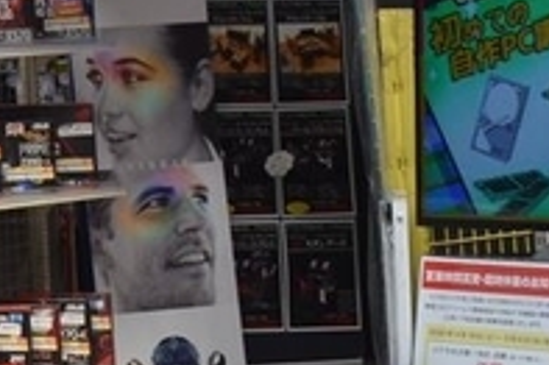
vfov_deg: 7.2
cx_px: -599
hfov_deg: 10.3
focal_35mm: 183
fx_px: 2788
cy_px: -404
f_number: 6.3
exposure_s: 1/160
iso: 400
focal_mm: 20
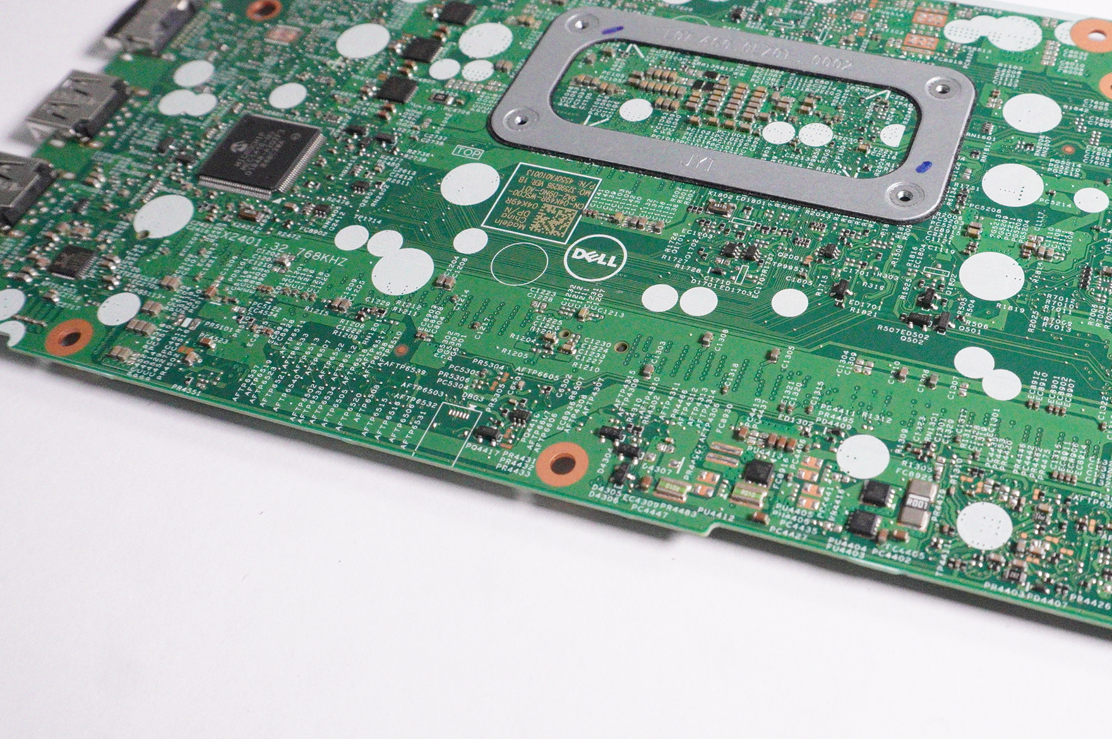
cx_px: 756
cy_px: 335
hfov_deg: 46.6
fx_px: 1265
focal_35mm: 41
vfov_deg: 32.6
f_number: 7.1
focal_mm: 16
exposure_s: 1/1600
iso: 6400
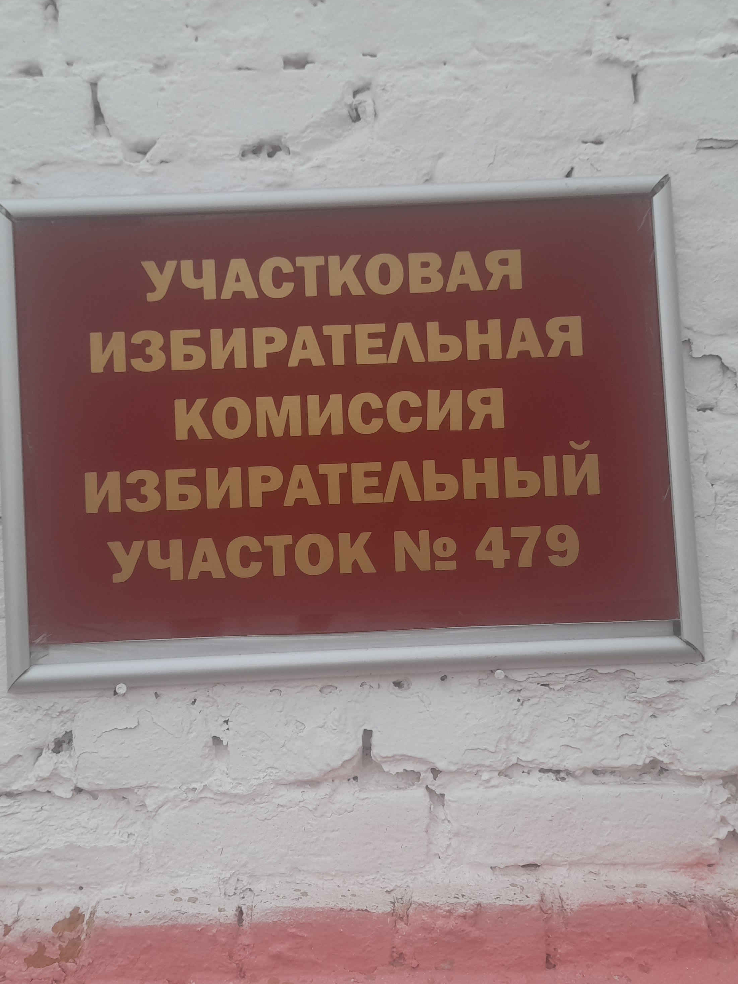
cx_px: 338
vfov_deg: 54.0
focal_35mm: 34
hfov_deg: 41.8
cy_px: 486
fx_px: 966
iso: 32
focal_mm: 4.6
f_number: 2
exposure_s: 1/120
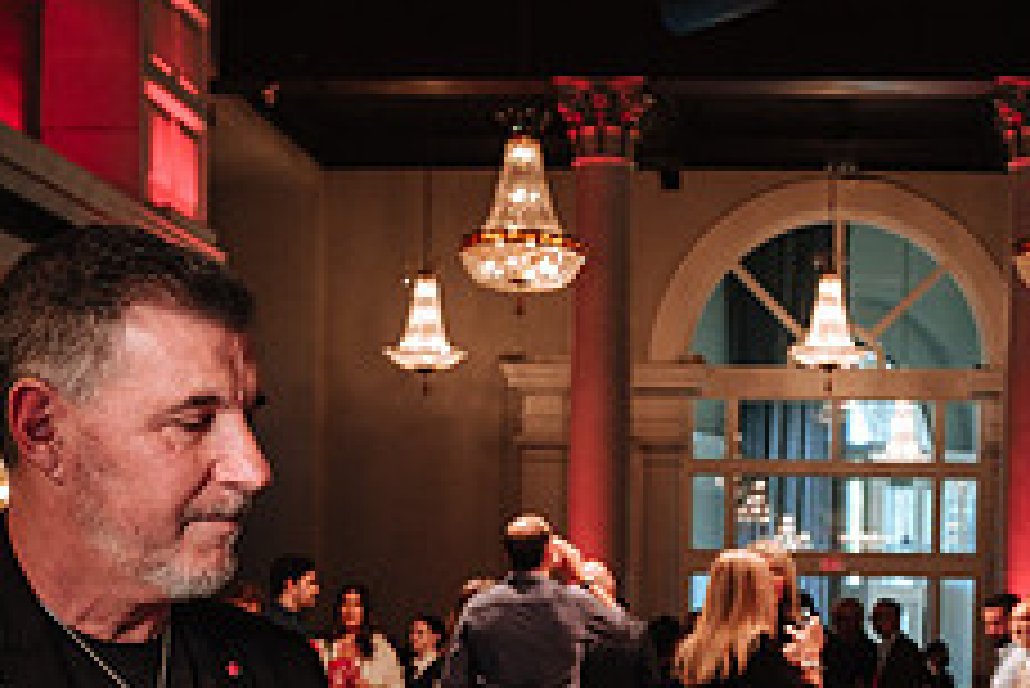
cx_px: 808
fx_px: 2004
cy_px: 778
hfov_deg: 28.3
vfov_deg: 18.6
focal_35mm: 70
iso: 800
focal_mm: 17.4
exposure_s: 1/60
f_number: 4
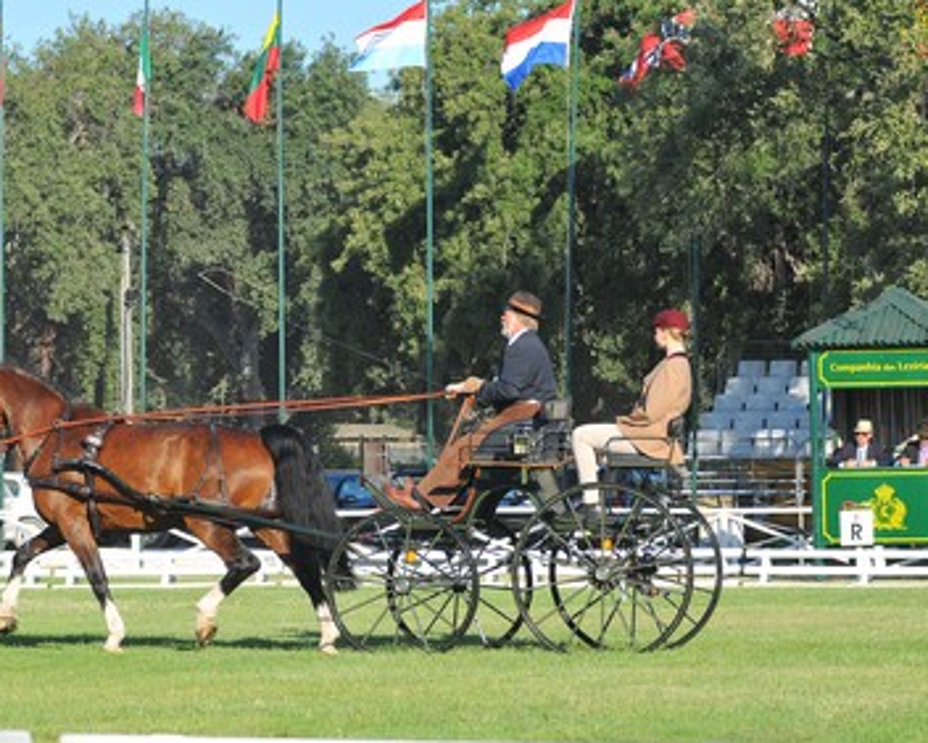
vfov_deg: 9.1
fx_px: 4688
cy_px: 352
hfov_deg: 11.3
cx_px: 440
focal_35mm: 171
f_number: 5.6
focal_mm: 95
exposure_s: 1/640
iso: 320
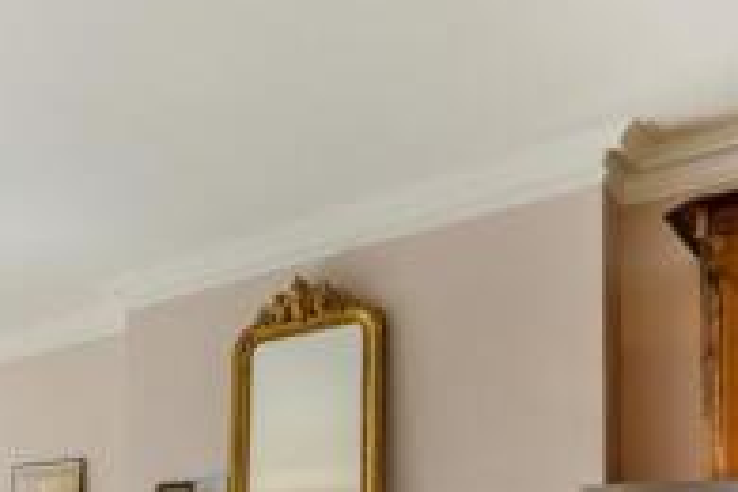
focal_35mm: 39
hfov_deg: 39.0
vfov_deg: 30.1
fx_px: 799
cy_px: 562
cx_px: -106
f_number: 8
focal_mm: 16
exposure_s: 1/60
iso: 100
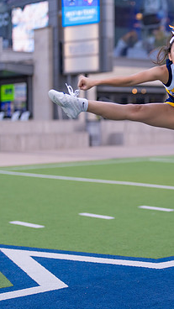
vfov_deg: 23.2
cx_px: 192
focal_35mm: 92
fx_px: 755
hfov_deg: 12.9
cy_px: 145
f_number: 1.2
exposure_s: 1/1250
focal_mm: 50
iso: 500
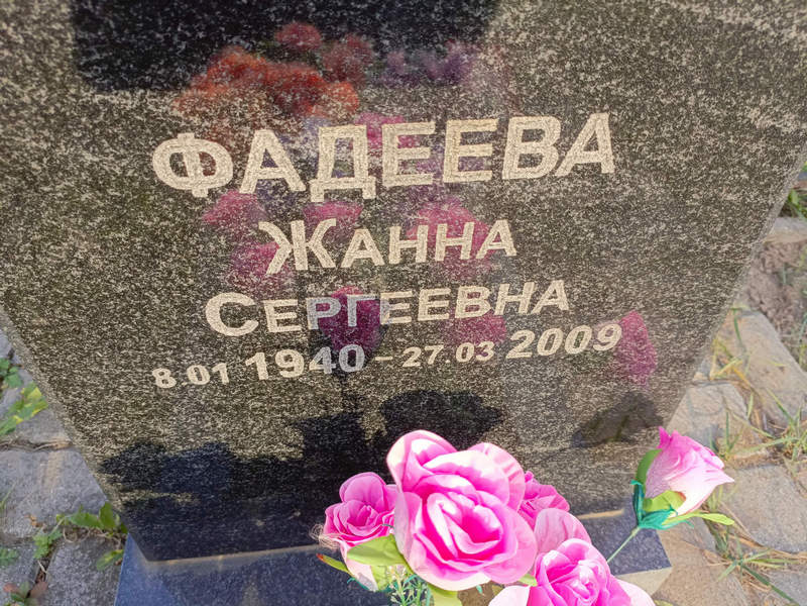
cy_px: 303
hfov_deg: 69.4
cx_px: 404
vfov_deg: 54.9
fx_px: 583
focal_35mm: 25
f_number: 1.69
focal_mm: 4.76
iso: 108
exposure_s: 1/216
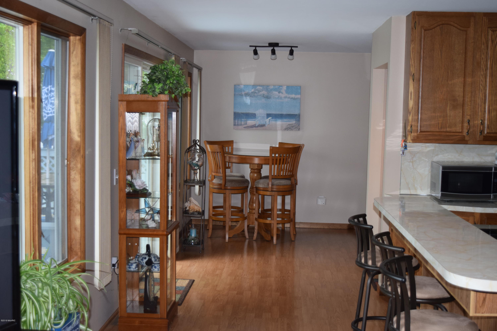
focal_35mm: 51
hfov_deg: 38.9
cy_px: 166
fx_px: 704
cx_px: 248
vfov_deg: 26.5
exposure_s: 1/60
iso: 900
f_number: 4.5
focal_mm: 34
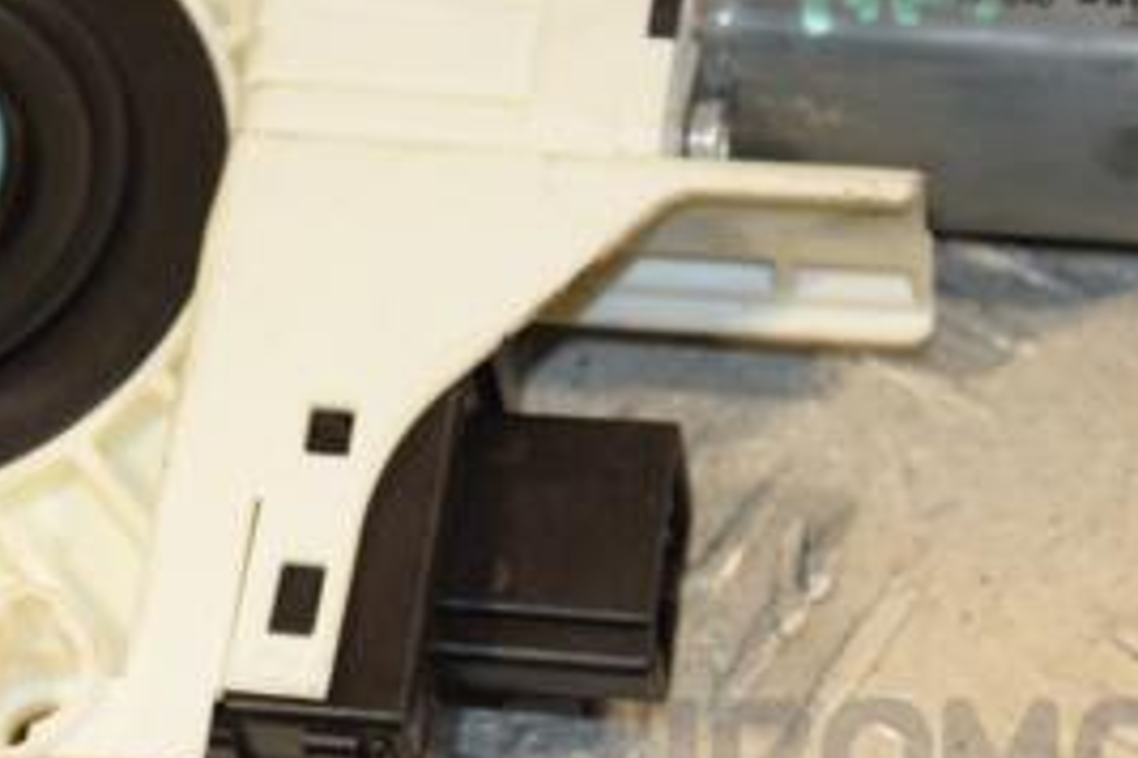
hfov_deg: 9.8
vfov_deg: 6.6
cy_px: 196
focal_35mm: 209
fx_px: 6606
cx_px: 418
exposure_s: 1/200
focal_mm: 62
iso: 800
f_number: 7.1
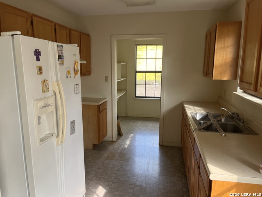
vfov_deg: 53.1
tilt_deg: -10.5
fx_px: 197
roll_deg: -0.2
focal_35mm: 26
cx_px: 131
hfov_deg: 67.3
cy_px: 98
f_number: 1.6
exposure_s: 1/111
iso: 125
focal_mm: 5.1
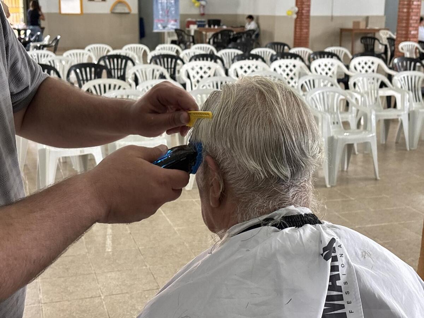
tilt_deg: -13.2
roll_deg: -0.4
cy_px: 159
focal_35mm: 52
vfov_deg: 28.0
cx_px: 212
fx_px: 637
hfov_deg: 36.8
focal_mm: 5.96
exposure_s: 1/40
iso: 160
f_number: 1.6
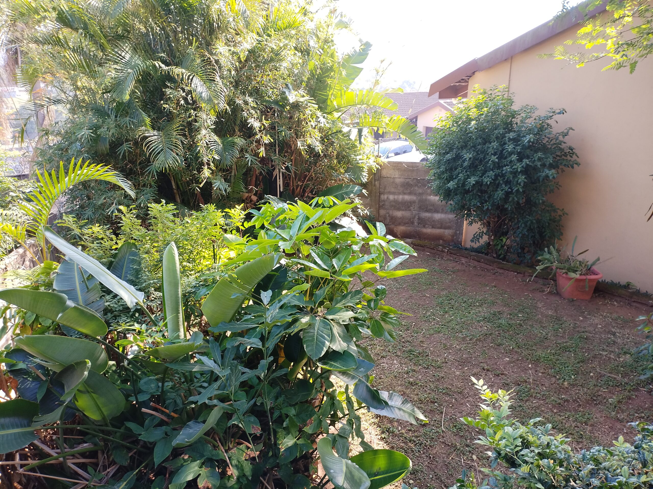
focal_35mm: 26
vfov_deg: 53.1
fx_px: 490
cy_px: 244
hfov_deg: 67.3
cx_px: 326
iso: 104
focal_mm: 4.25
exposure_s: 1/100
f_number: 1.8
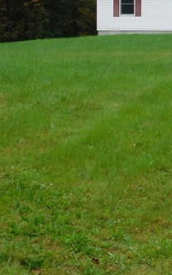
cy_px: 54
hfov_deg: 9.6
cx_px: 203
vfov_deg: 15.4
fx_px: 1013
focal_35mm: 135
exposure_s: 1/125
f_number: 3.6
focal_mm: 7.1
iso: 125
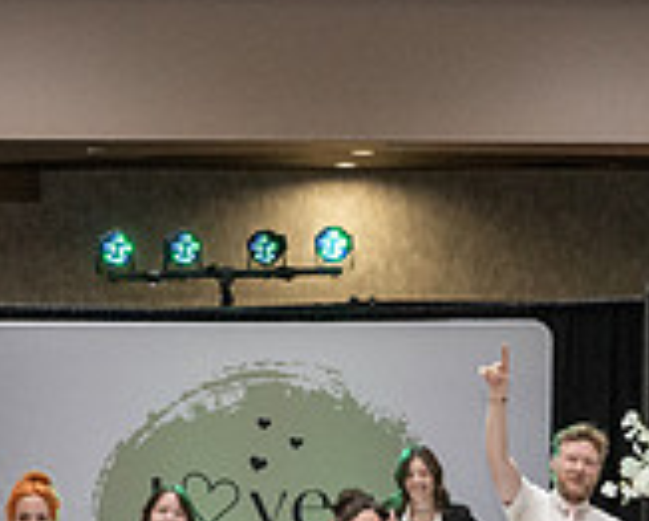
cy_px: 644
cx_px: 414
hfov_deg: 13.7
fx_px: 2694
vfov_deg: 10.8
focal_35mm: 140
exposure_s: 1/320
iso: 2000
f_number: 4
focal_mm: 28
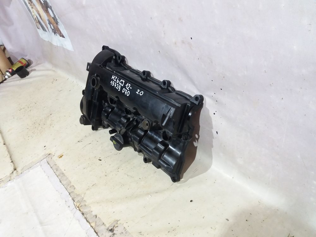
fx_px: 256
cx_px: 158
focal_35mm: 28
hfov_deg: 63.4
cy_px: 118
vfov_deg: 49.7
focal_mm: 3.7
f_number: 1.9
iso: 200
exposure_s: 1/17
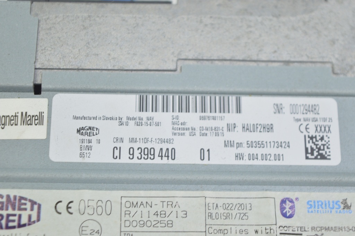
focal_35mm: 82
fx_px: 813
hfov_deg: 24.6
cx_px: 178
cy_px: 118
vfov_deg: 16.5
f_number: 5.6
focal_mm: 55
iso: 400
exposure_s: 1/20
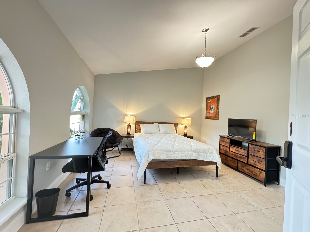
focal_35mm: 14
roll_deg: -3.2
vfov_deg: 85.7
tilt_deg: -0.4
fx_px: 125
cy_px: 116
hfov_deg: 102.1
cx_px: 155
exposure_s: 1/60
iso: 1250
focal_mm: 2.22
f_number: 2.2
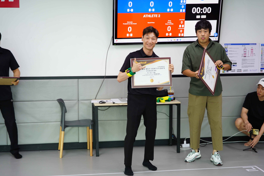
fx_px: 461
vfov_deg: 21.6
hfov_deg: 32.0
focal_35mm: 63
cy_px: 90
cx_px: 131
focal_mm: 60.8
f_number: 2.8
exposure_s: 1/125
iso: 500
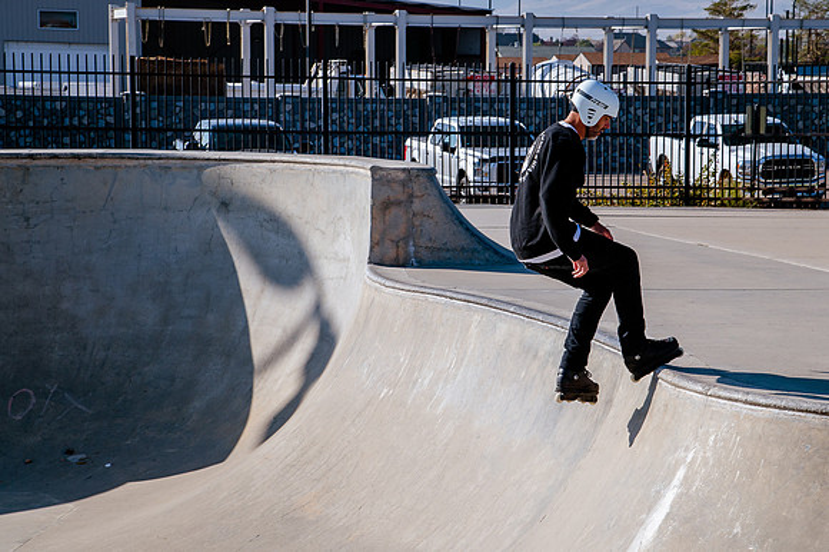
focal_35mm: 107
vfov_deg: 12.8
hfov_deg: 19.2
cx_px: 486
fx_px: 2453
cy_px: 248
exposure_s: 1/500
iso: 200
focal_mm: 82
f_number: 11
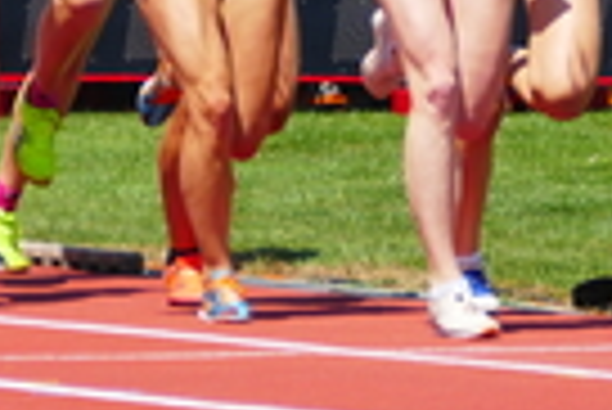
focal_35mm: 1472
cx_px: -94
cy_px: 72
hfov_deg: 1.4
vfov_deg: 0.9
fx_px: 25050
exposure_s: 1/1000
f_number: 4
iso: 125
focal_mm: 135.82
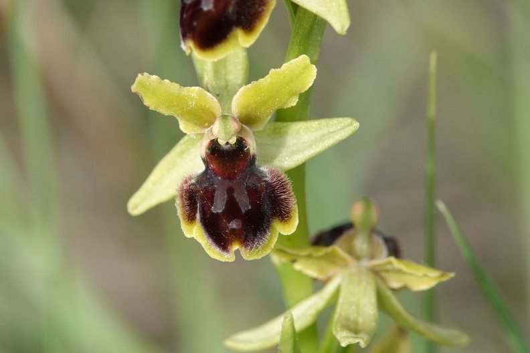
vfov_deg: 3.3
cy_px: 176
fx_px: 6065
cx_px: 265
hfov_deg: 5.0
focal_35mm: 412
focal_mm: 151.11
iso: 400
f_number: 9
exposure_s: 1/200
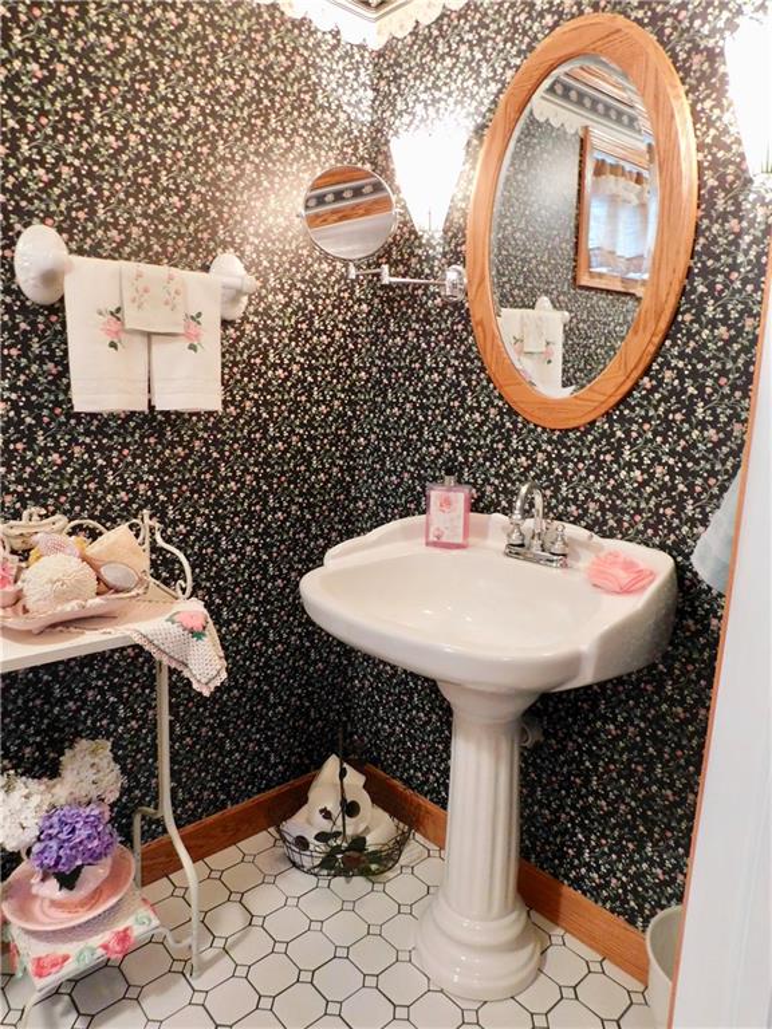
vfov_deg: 71.6
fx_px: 714
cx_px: 386
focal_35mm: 24
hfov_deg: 56.8
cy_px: 514
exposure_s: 1/13
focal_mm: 4.1
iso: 400
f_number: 3
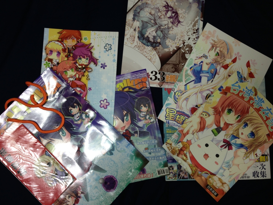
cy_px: 102
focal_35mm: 33
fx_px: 260
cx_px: 136
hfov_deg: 55.4
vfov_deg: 42.9
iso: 50
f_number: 2.4
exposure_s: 1/38
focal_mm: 4.13
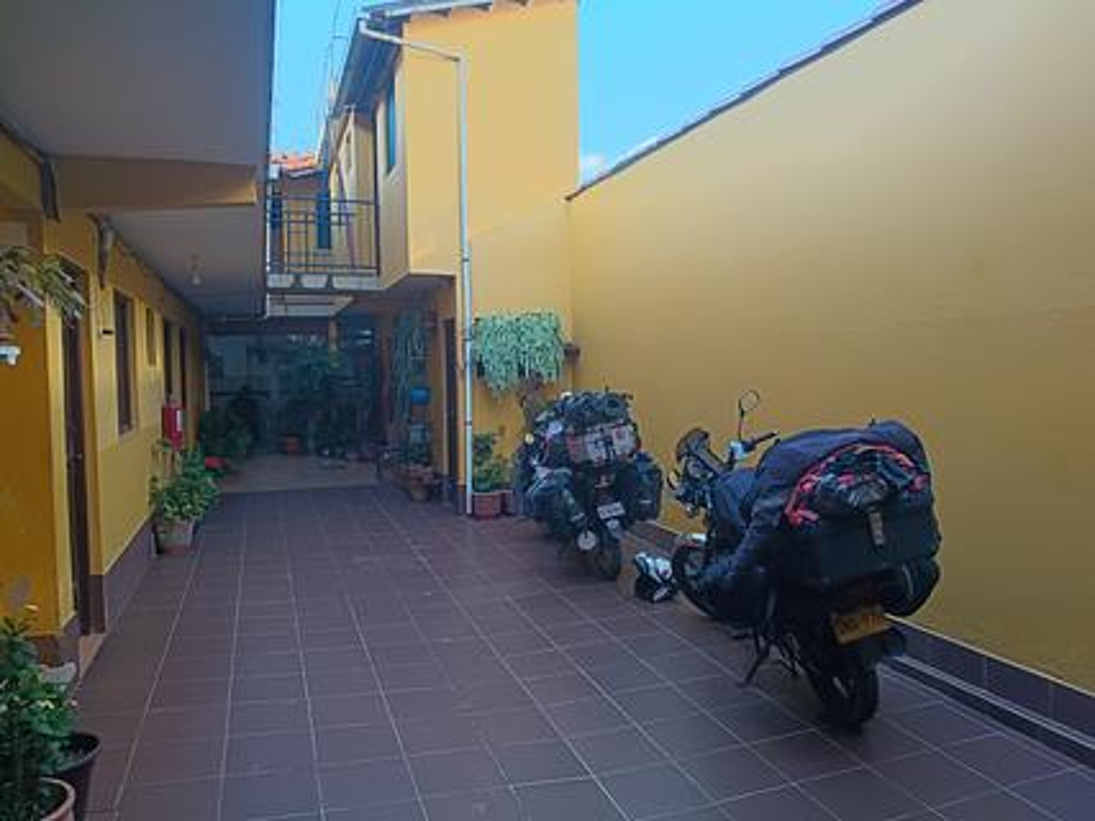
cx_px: 548
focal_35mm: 26
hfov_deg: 67.3
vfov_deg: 53.0
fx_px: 822
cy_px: 410
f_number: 1.8
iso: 207
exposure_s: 1/100
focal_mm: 4.81
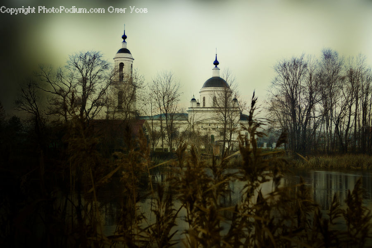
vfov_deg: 29.8
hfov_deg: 43.6
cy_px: 124
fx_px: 465
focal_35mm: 45
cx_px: 186
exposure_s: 1/60
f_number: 5.6
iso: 100
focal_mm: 30
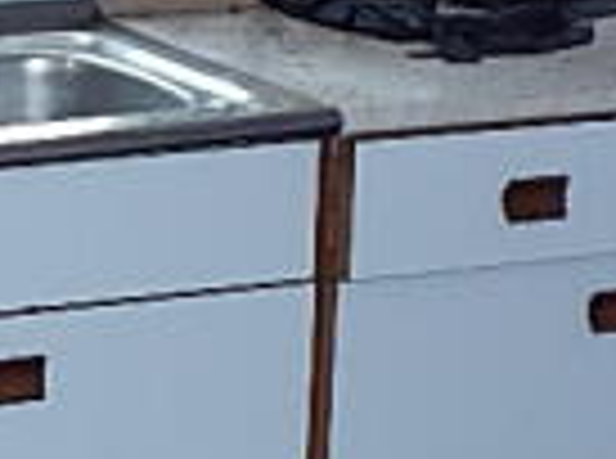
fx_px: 2929
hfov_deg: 11.6
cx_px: -220
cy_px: 266
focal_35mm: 165
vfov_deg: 9.0
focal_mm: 4
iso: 125
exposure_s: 1/30
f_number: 3
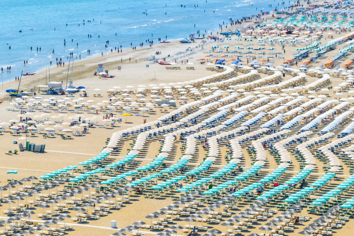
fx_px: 1711
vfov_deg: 7.9
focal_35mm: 174
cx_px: 148
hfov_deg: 11.8
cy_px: 159
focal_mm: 55
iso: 200
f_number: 11
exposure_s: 1/500
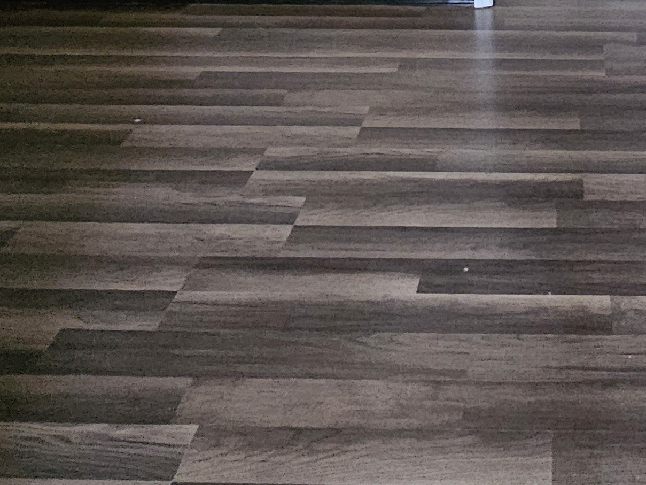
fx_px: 803
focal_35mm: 43
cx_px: 550
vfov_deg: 29.5
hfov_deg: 41.2
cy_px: -78
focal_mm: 2.2
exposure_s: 1/24
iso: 1000
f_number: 2.2
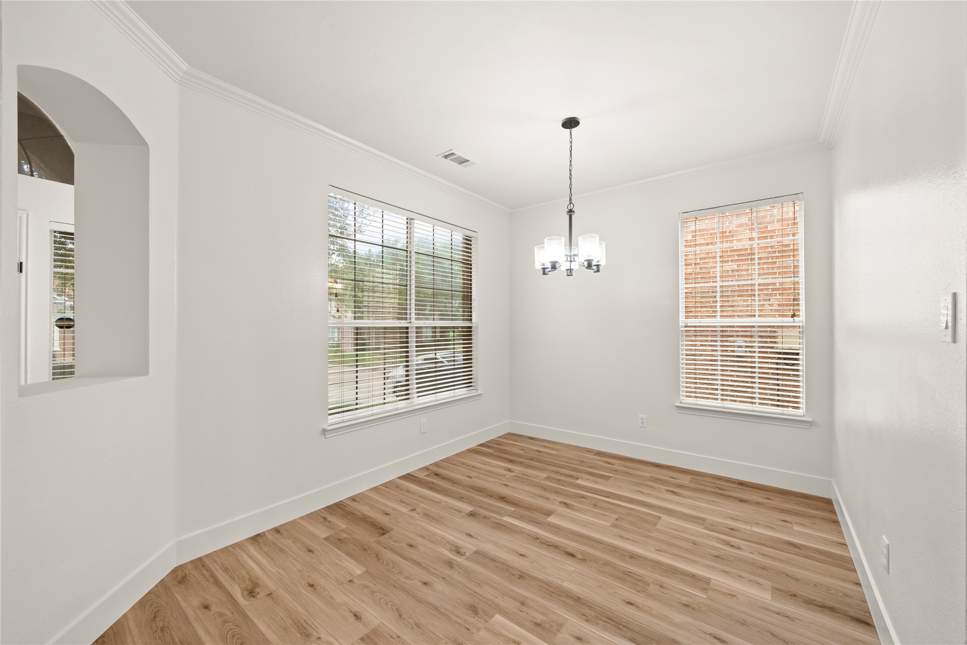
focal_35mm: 13
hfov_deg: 108.3
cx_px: 484
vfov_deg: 85.4
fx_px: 349
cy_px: 322
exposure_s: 1
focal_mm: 13
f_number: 8
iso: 250
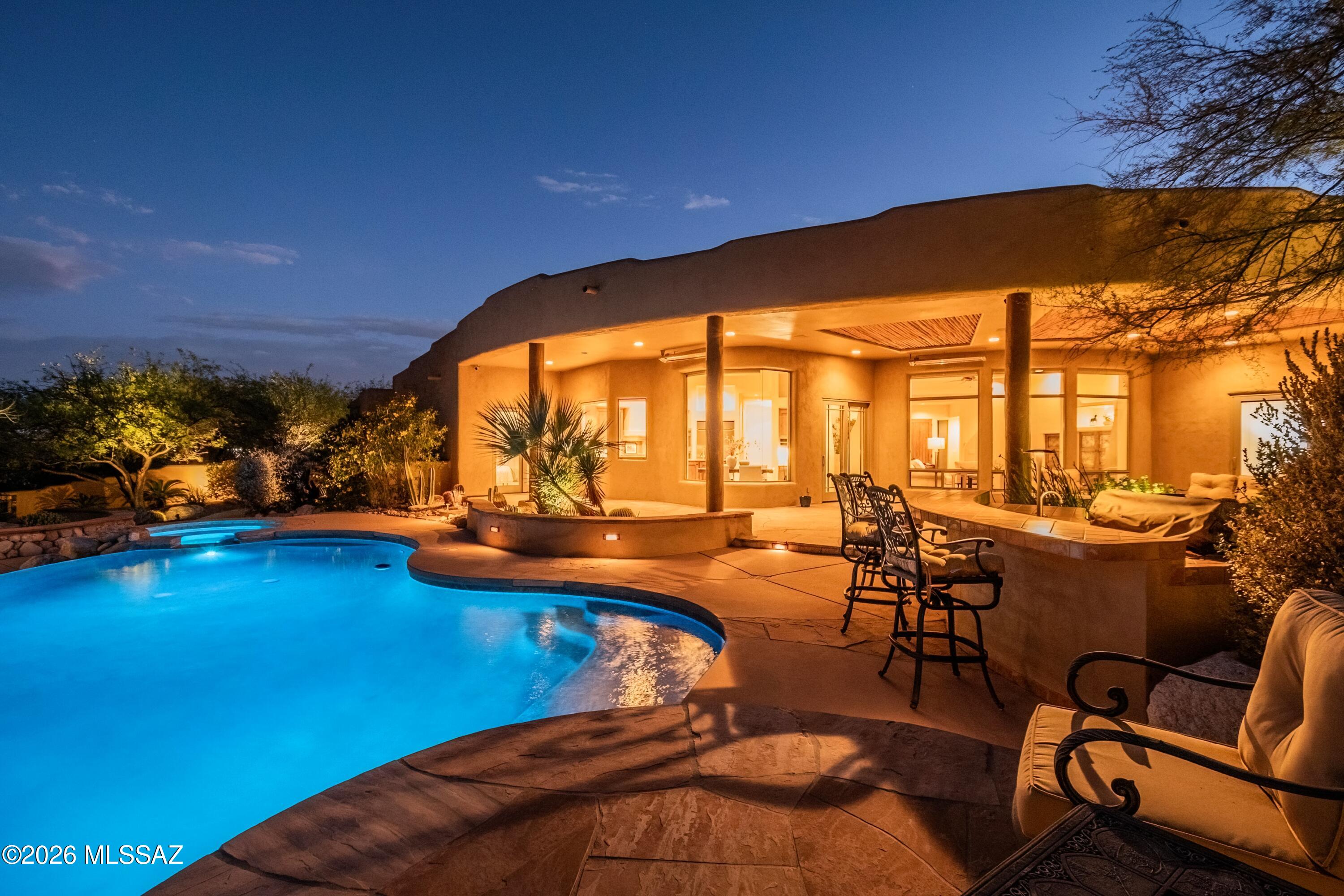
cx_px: 672
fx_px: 560
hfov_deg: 100.4
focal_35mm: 15
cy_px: 448
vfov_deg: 77.3
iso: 800
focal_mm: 10
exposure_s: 1
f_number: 6.3
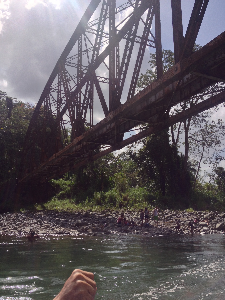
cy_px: 150
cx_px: 112
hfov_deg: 40.7
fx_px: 303
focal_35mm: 35
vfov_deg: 52.6
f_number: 2.4
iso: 50
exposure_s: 1/2208
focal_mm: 4.28
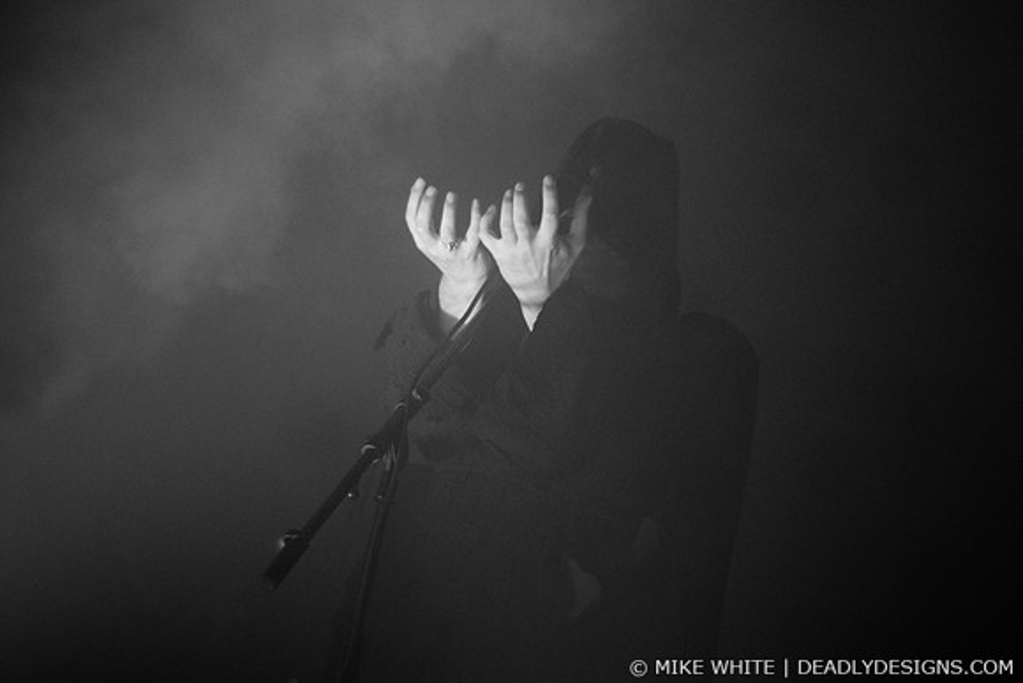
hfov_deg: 27.0
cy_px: 342
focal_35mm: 75
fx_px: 2132
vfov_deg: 18.2
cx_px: 512
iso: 1000
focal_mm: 50
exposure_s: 1/100
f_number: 1.8
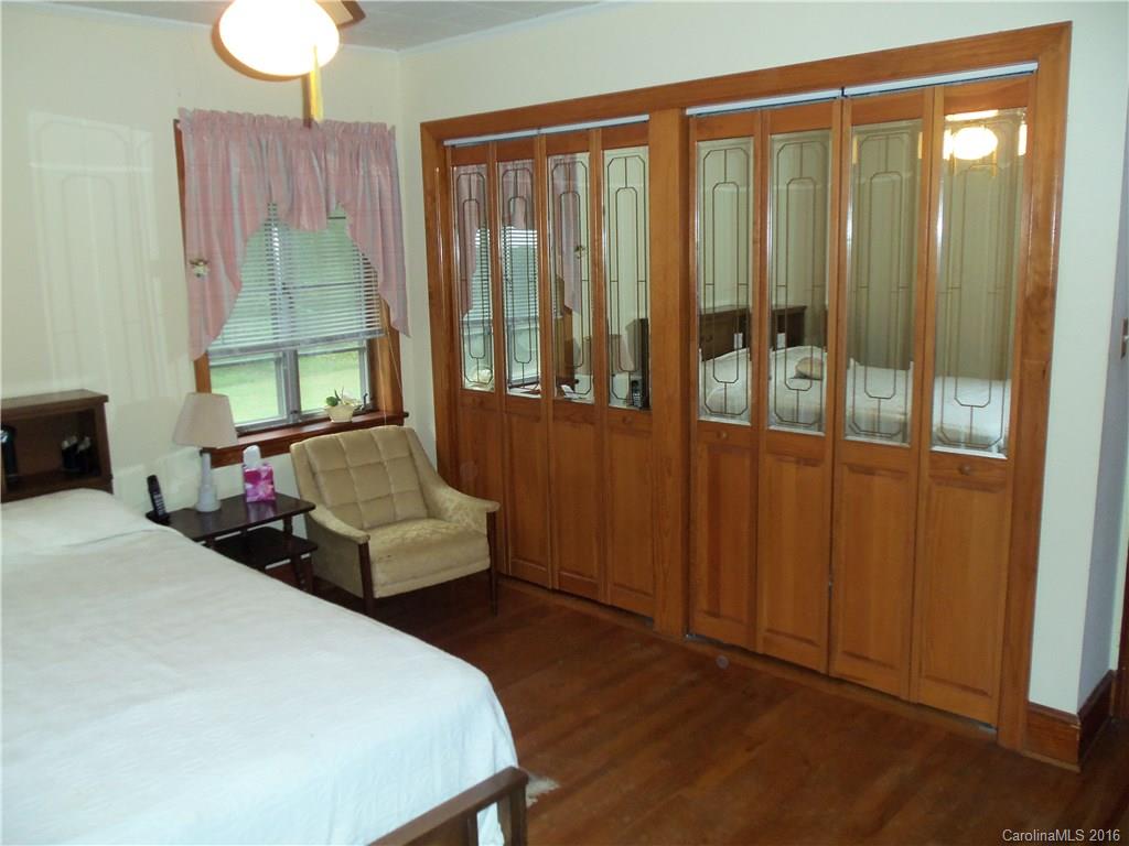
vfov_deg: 48.2
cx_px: 564
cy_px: 423
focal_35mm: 29
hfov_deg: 61.7
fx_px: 946
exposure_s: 1/30
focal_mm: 5.2
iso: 125
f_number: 3.4
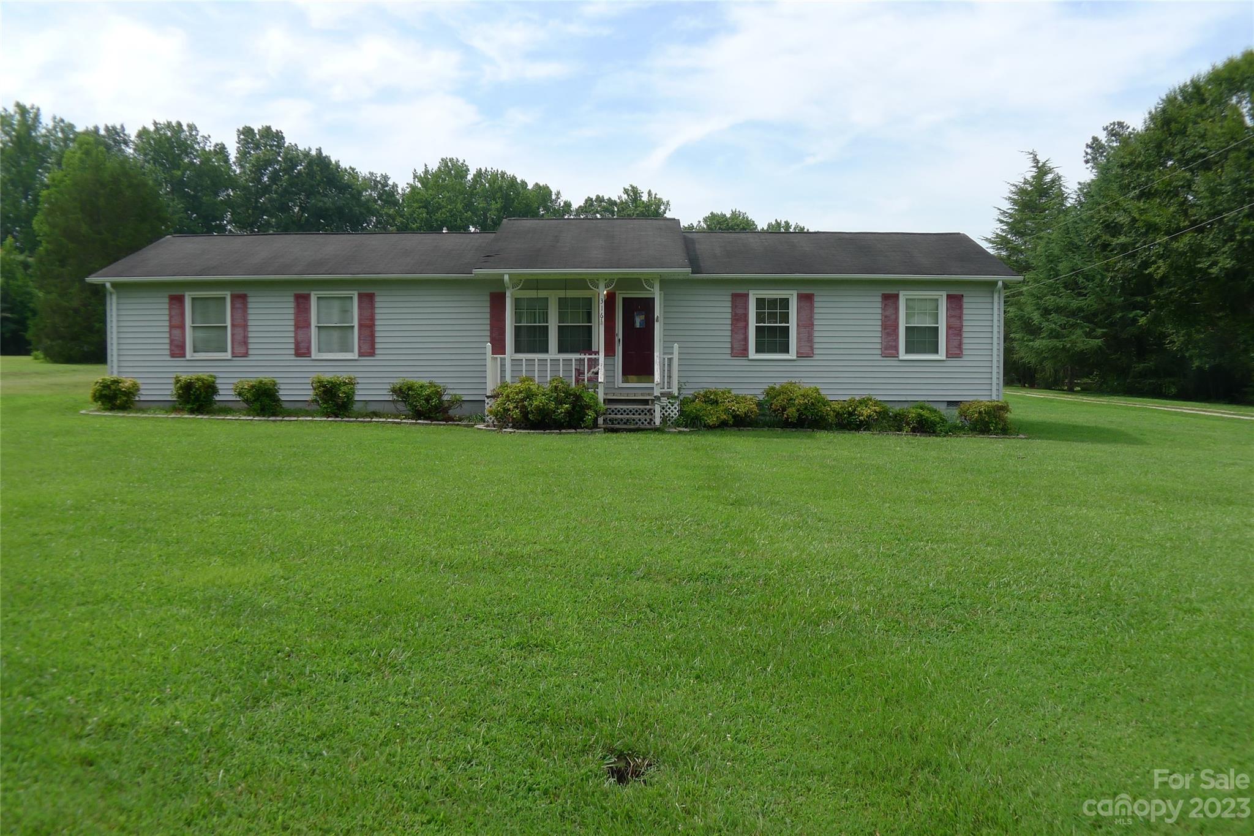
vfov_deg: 33.4
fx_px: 1393
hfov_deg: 48.5
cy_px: 418
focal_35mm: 40
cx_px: 627
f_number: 4
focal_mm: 8.5
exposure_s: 1/640
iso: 80
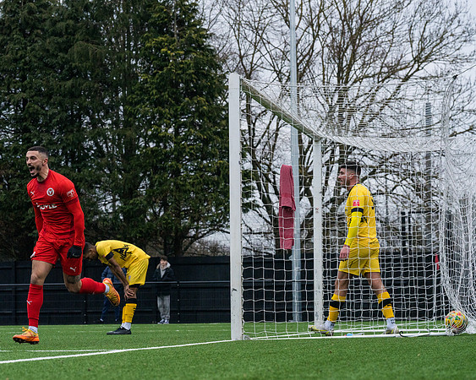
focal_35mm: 162
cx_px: 205
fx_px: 2285
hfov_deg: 11.9
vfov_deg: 9.5
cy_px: 194
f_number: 8
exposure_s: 1/1250
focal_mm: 135
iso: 2000
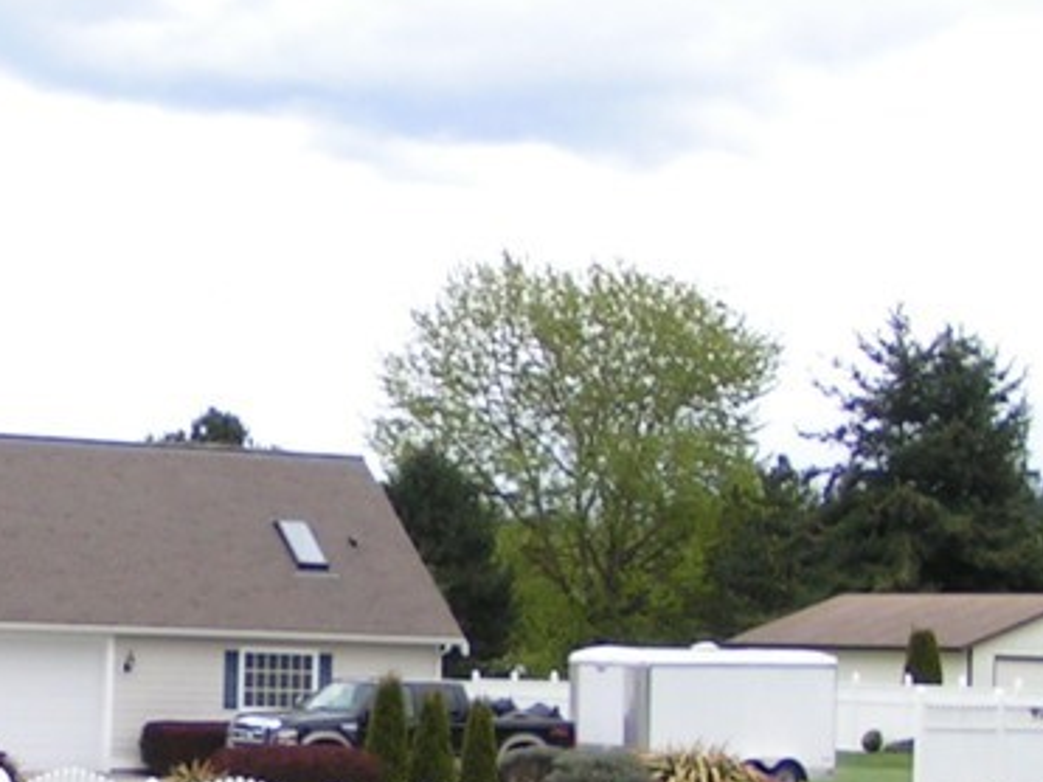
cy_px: 529
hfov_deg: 18.3
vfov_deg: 14.1
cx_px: 28
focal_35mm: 105
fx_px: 3163
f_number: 4
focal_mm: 5.8
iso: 50
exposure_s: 1/100
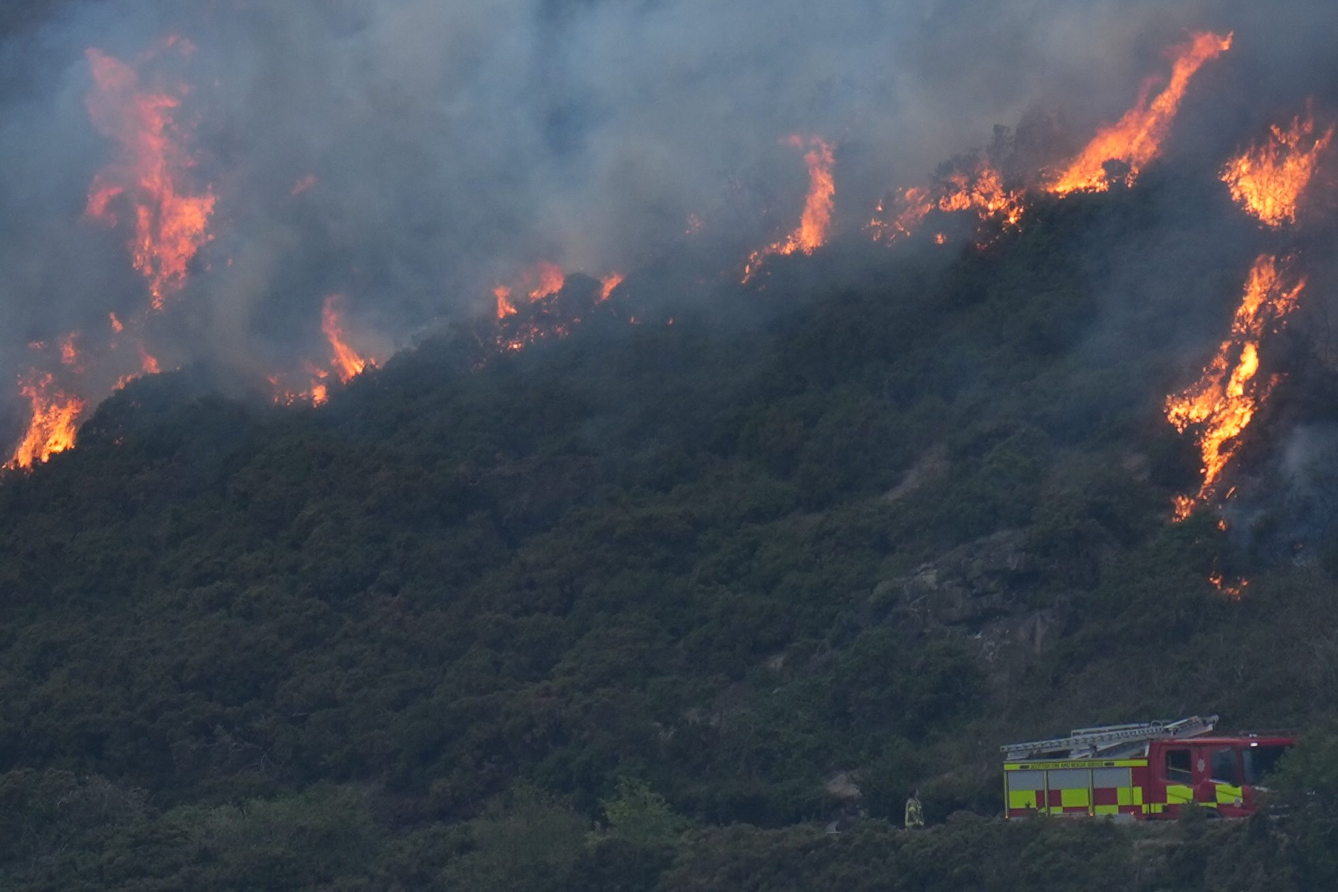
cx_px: 669
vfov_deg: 2.3
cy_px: 446
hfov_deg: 3.4
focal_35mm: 600
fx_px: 22298
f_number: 2.8
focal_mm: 400
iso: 250
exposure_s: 1/1000
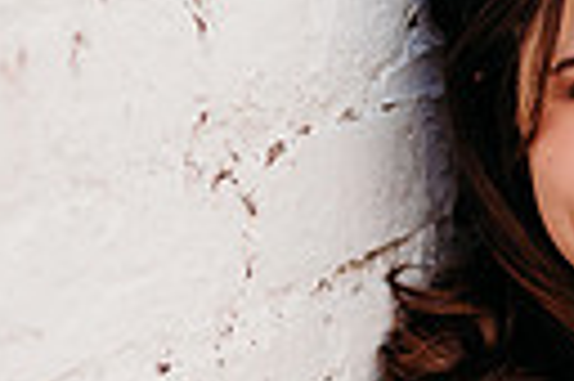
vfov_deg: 3.6
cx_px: 848
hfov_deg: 5.3
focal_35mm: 385
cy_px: 468
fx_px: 6131
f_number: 2.2
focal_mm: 85
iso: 100
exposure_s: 1/800
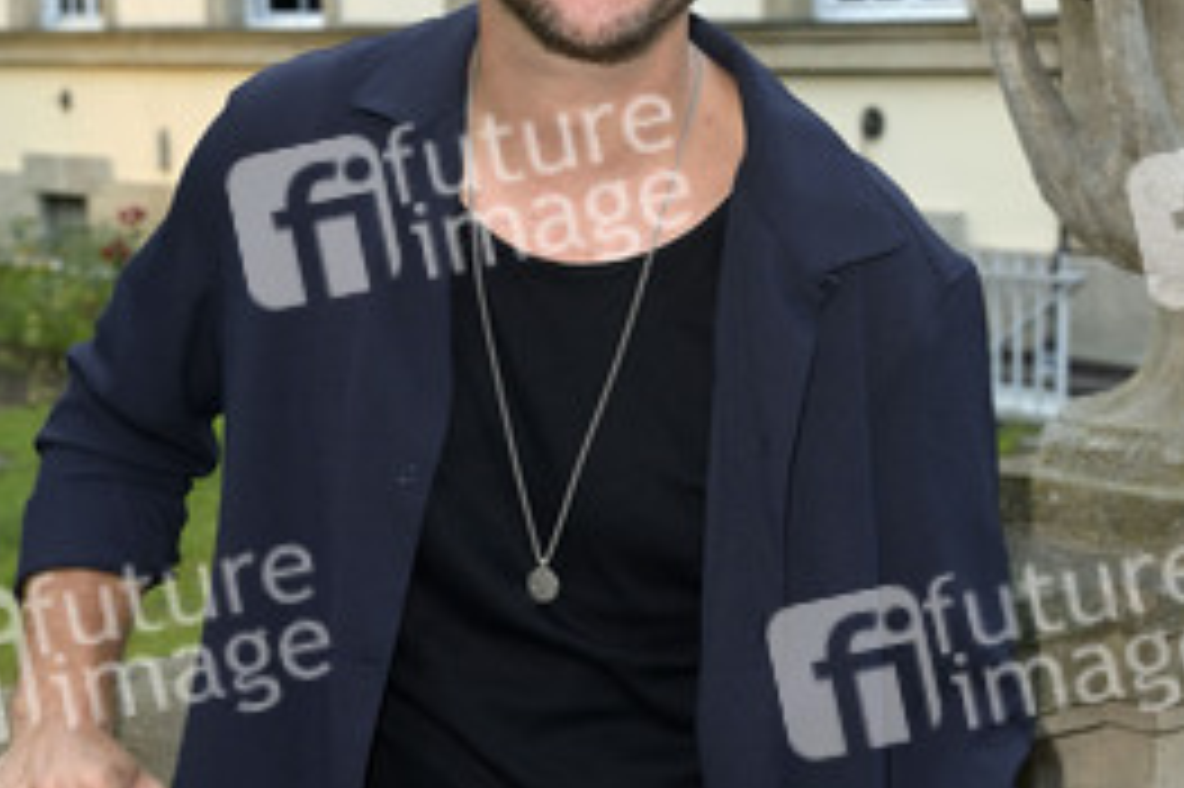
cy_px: 428
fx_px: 2399
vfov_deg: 18.6
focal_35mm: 73
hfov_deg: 27.7
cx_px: 590
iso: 1250
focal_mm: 48
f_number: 5.6
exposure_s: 1/60
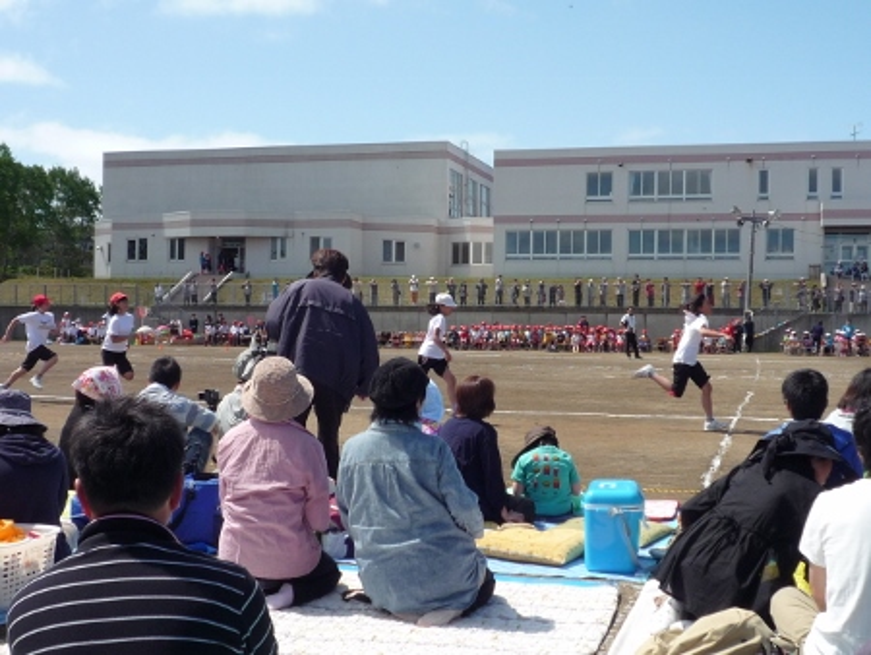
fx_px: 1183
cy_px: 328
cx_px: 436
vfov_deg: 30.9
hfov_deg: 40.4
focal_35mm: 47
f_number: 4.5
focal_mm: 5.8
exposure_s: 1/640
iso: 100
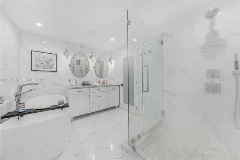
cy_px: 80
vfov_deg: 89.9
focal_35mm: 12
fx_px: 80
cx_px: 120
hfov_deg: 112.6
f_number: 8
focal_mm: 12
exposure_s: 1/2.5
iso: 200
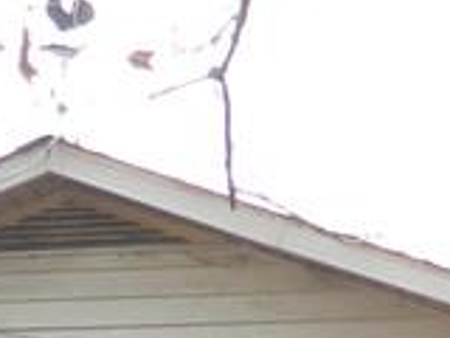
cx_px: 6
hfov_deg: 8.8
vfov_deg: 6.2
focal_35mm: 224
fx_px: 2912
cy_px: 918
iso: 80
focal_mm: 6.2
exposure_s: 1/160
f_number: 3.3
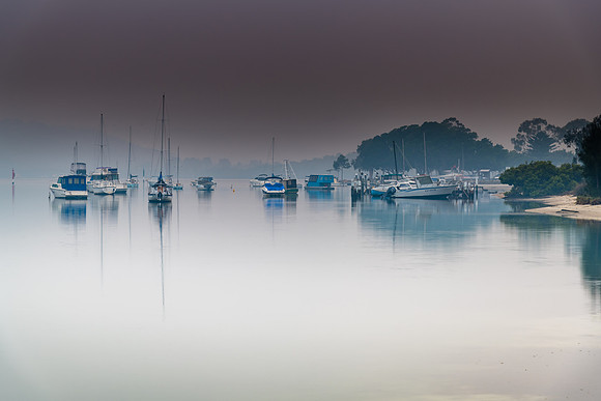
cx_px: 300
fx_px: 2007
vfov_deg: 11.4
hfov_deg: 17.0
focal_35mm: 120
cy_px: 200
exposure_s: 1.3
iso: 40
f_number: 8
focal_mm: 120
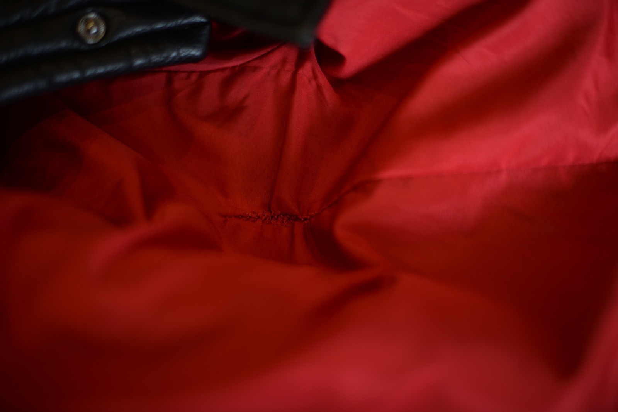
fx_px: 858
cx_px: 309
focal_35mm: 50
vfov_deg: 27.0
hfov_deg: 39.6
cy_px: 206
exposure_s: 1/160
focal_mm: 50
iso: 100
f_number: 1.4
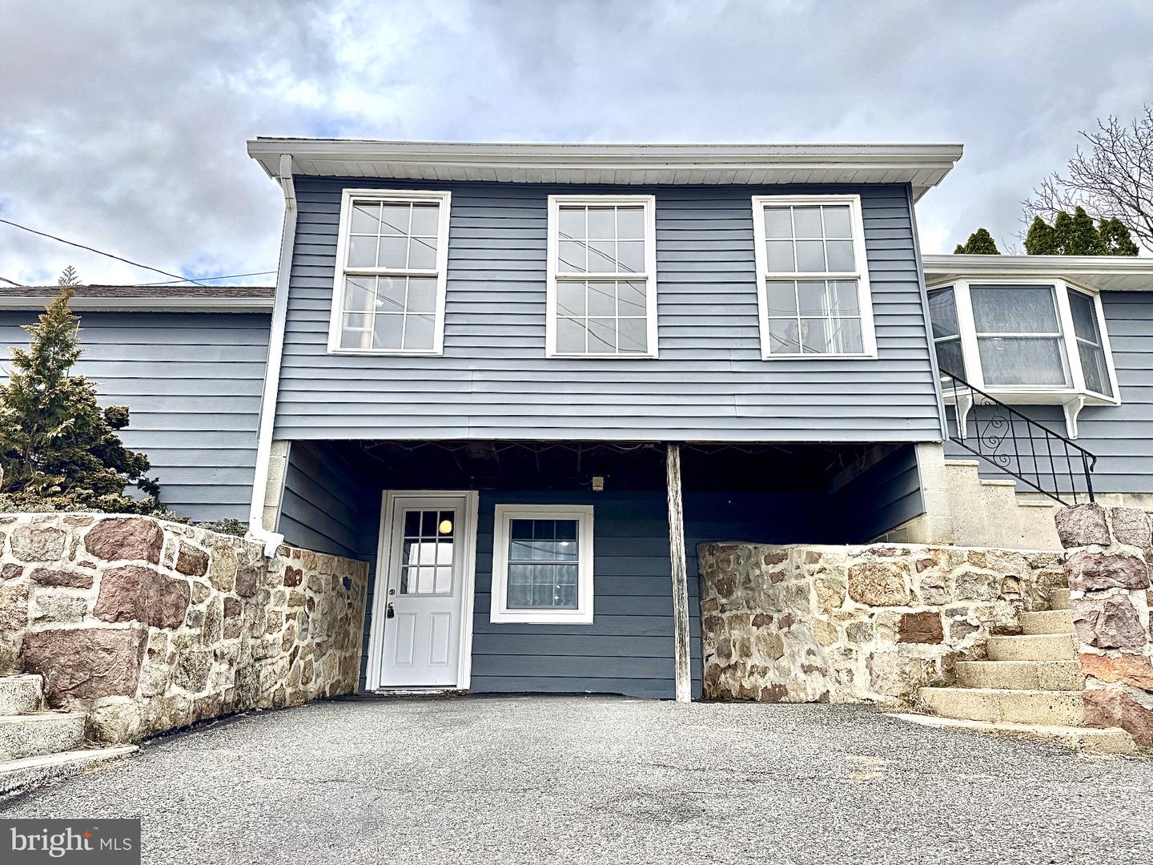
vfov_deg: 56.8
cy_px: 432
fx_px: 799
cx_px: 576
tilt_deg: +16.8
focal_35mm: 24
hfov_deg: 71.6
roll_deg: -0.2
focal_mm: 6.76
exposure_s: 1/765
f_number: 1.78
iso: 80
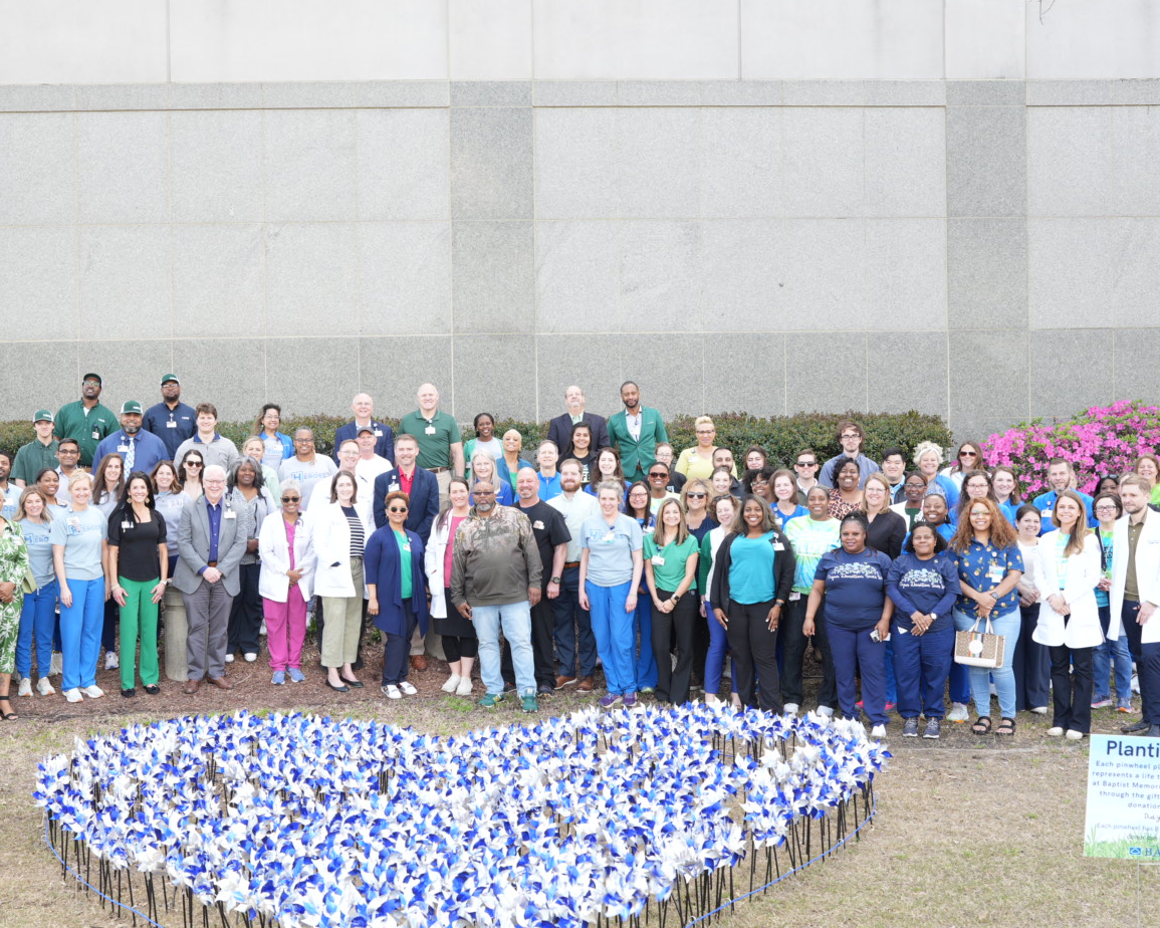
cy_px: 481
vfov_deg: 32.7
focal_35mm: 46
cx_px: 452
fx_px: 1579
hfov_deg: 40.1
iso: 320
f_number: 5
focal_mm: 35
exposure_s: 1/125
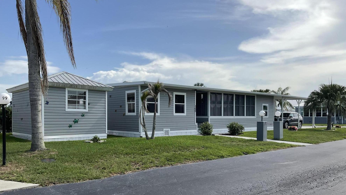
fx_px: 294
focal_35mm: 32
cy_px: 122
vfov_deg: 36.5
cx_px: 175
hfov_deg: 61.0
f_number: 1.8
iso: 16
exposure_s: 1/2227
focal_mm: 3
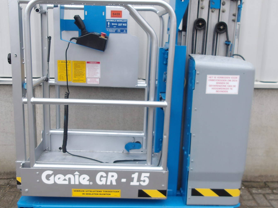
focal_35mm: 41
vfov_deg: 35.1
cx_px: 133
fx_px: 329
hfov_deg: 45.8
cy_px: 113
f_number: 3
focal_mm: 4.9
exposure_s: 1/125
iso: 100
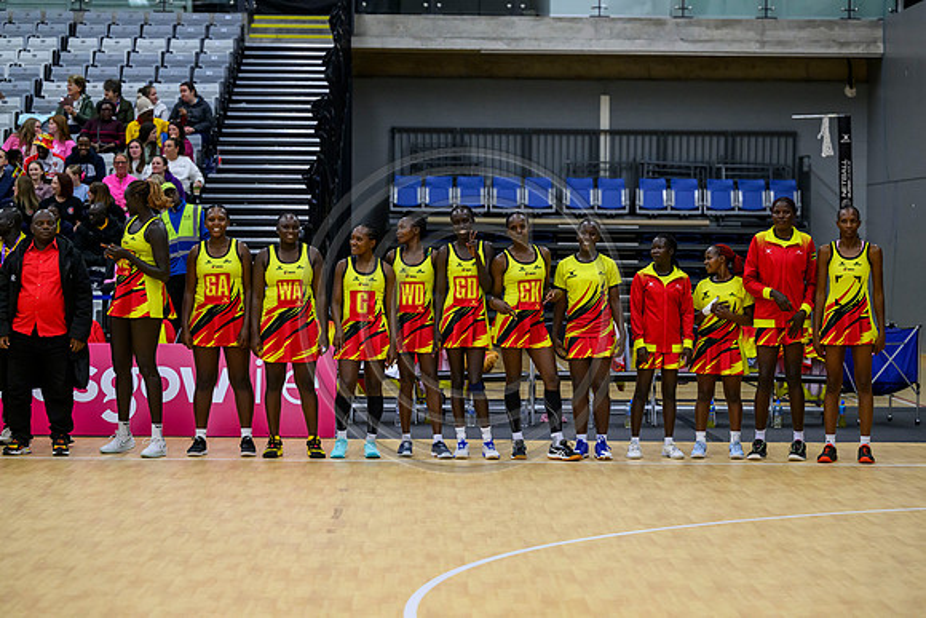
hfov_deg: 20.4
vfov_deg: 13.7
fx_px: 2573
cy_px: 309
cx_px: 463
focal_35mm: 100
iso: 4000
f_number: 3.2
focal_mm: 100
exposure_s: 1/1250
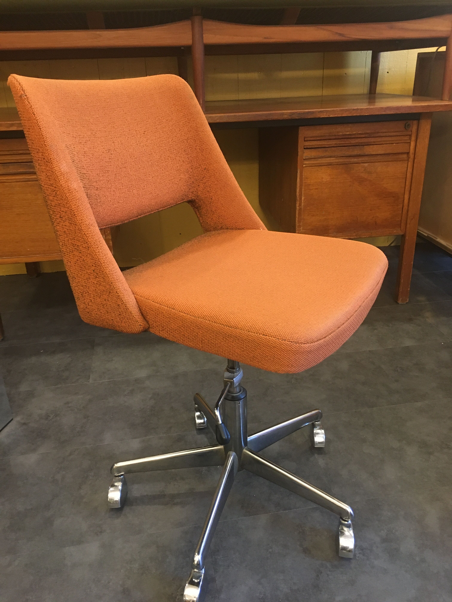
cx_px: 226
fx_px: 505
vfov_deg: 61.7
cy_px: 301
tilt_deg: -23.5
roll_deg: +1.3
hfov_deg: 48.2
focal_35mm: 29
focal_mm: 4.15
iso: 200
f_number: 2.2
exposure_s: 1/20
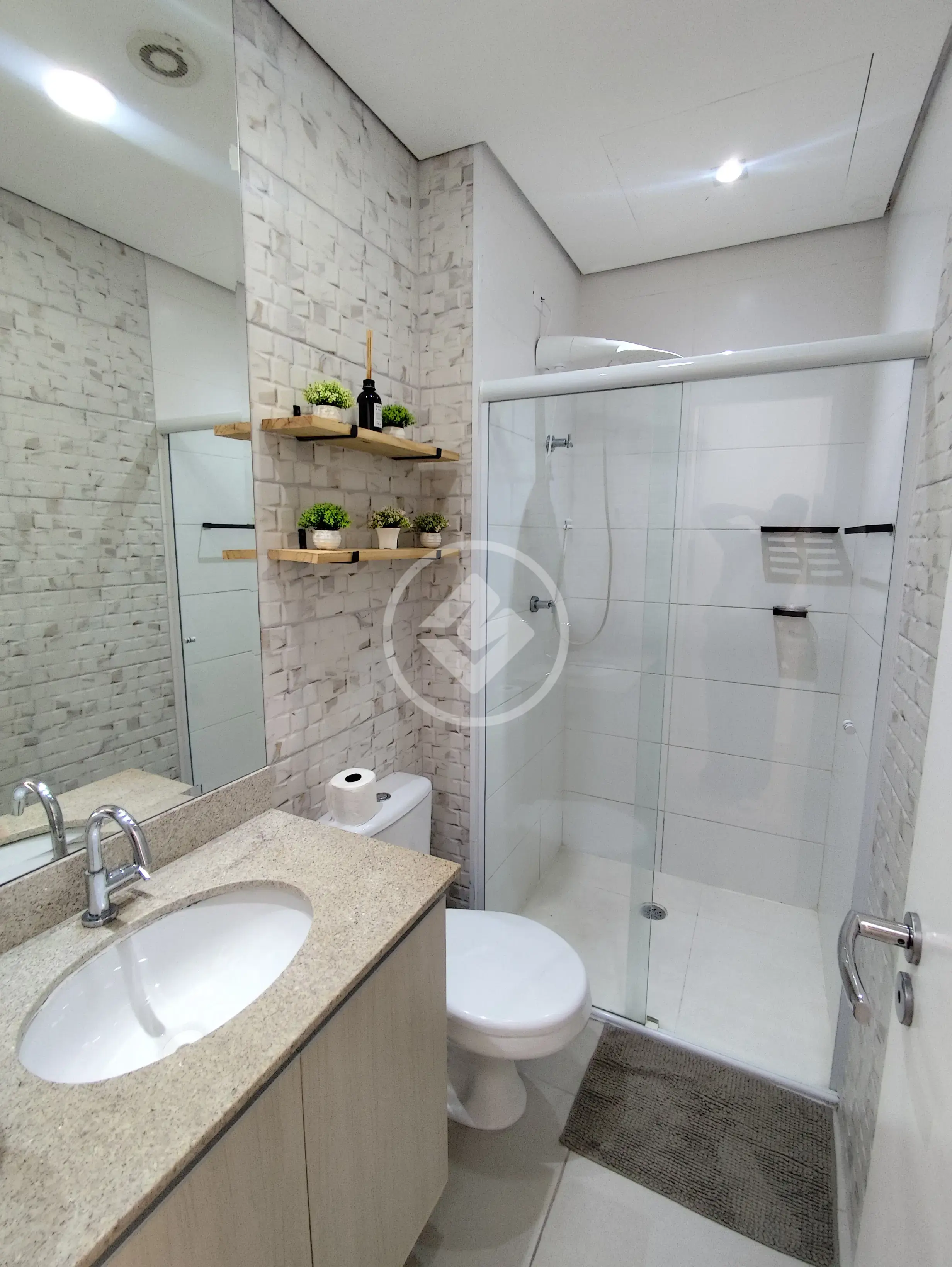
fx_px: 586
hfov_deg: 78.2
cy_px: 634
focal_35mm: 16
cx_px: 476
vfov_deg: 94.5
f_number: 2.2
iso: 200
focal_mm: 1.65
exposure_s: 1/60
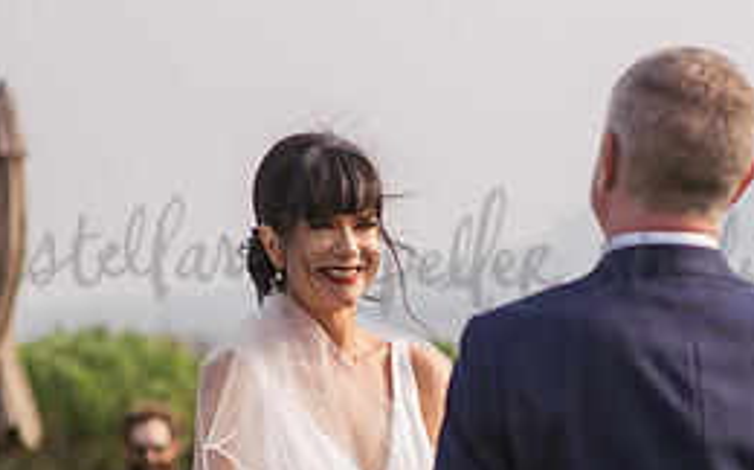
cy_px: 252
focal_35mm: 150
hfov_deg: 14.0
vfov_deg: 8.7
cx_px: 420
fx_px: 3080
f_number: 2.2
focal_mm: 85
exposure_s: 1/2000
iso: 160
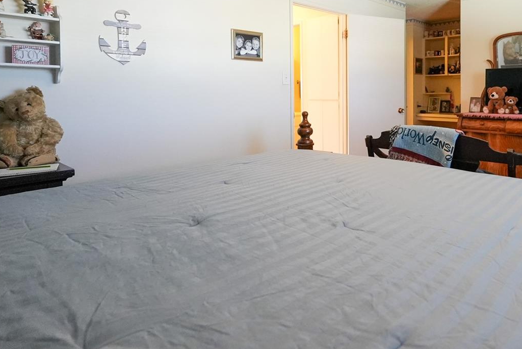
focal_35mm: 25
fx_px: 363
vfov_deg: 49.9
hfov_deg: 68.8
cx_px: 360
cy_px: 102
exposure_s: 1/250
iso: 8000
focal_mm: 16
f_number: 4
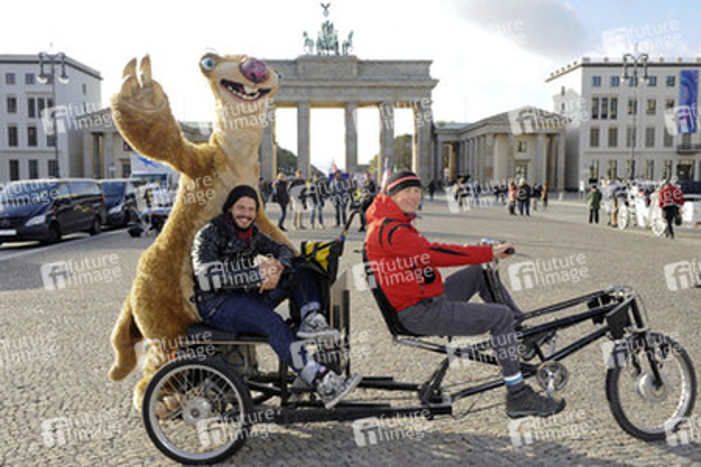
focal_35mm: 34
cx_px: 350
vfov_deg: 38.9
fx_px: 662
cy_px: 234
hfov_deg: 55.8
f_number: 8
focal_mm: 34
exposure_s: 1/320
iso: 500
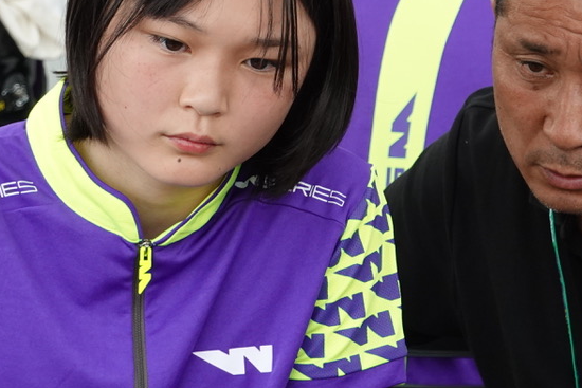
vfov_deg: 5.7
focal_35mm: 242
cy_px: 167
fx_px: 3913
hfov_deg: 8.5
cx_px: 327
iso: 320
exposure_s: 1/125
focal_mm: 38.13
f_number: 4
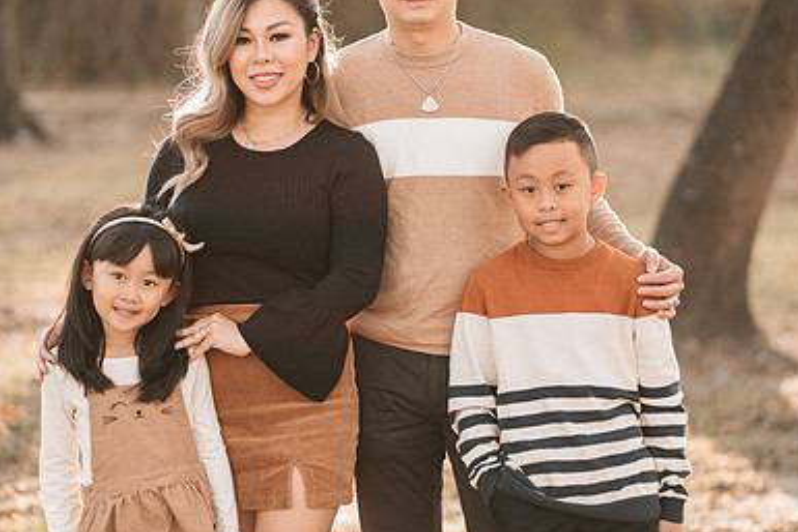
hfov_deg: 16.0
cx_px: 367
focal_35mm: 128
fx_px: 2838
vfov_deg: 10.7
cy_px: 229
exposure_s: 1/320
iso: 125
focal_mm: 85
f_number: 1.8
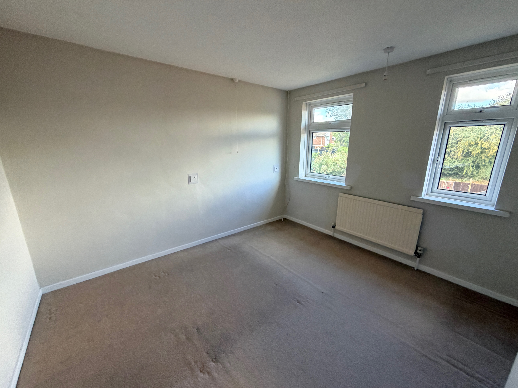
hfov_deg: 102.1
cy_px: 194
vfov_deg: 85.7
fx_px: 209
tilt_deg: -15.0
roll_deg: +0.5
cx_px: 259
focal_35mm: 14
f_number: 2.2
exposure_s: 1/121
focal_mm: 2.22
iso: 250
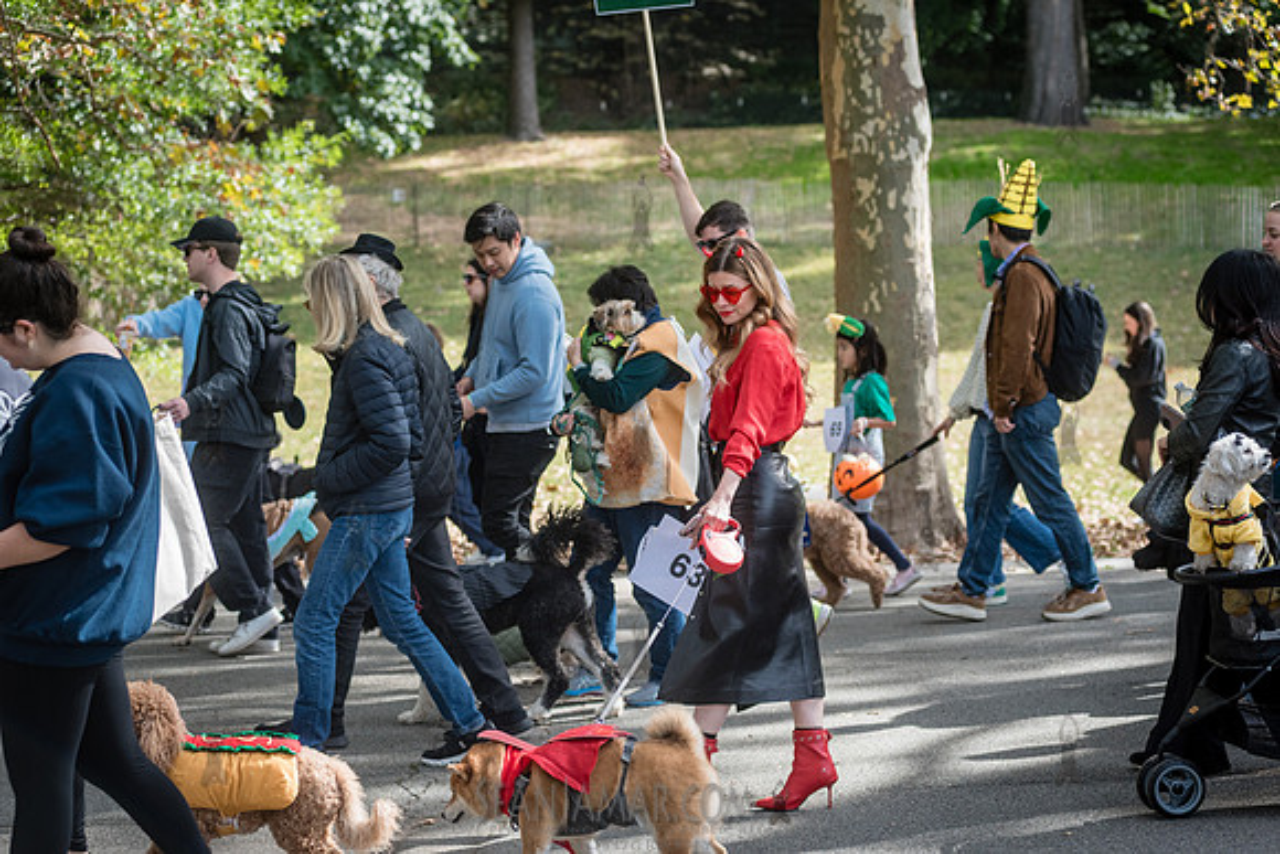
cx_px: 640
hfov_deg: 25.4
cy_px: 427
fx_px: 2845
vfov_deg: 17.1
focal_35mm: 80
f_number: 4
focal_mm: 80
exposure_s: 1/1600
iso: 1000
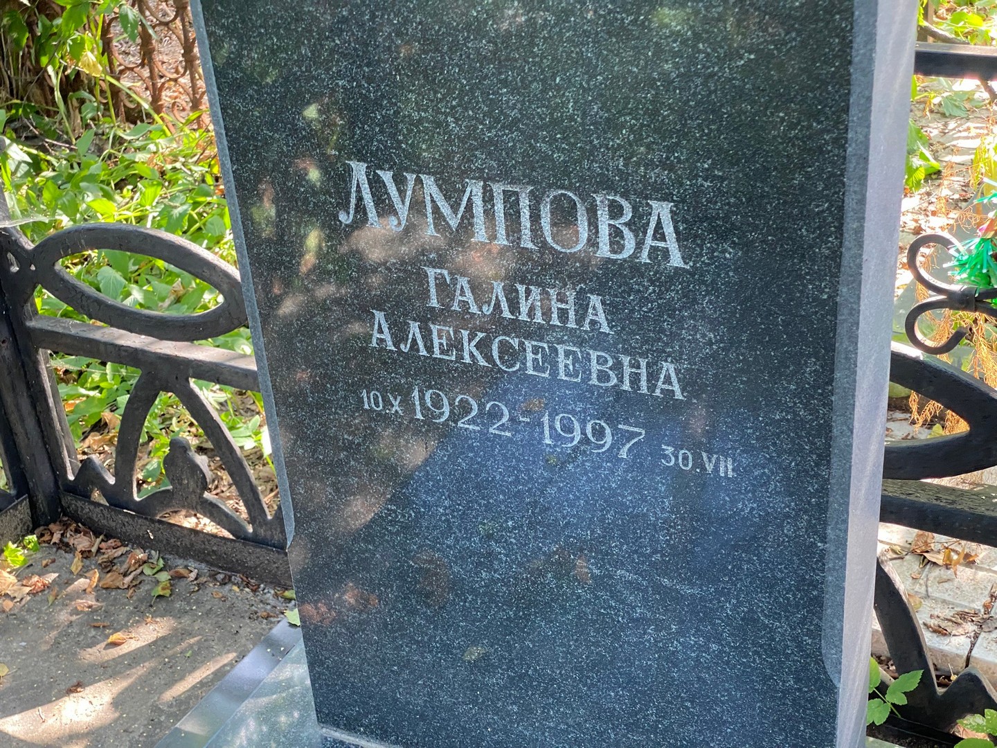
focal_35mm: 52
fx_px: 1498
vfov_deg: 28.0
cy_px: 374
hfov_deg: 36.8
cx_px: 498
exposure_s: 1/121
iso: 125
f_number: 2
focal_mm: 6
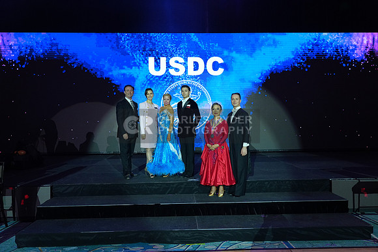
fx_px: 284
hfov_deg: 67.4
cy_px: 126
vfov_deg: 48.0
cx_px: 189
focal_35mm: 27
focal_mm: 27
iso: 2500
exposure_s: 1/400
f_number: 4
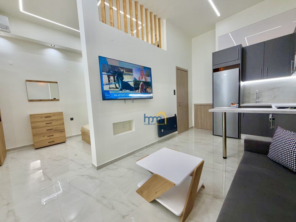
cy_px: 111
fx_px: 120
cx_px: 148
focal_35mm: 14
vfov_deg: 85.7
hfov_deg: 102.1
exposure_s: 1/100
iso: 80
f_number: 2.2
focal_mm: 2.22
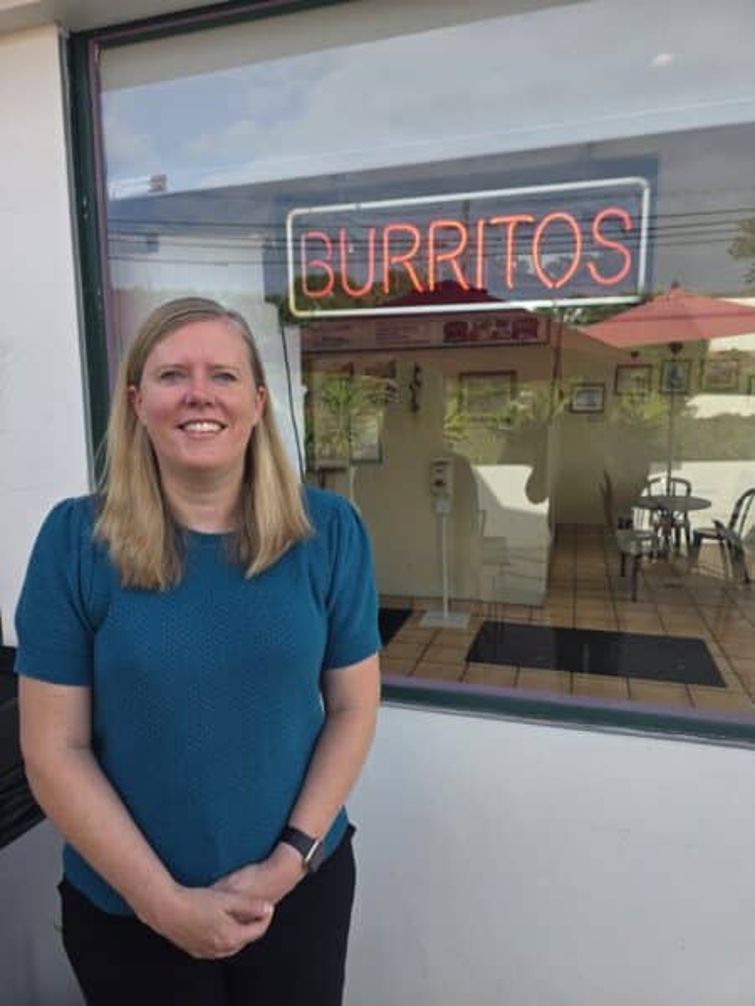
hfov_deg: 58.9
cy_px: 503
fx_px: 669
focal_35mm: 23
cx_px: 378
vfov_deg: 73.9
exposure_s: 1/1449
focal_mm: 6.3
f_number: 1.7
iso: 80
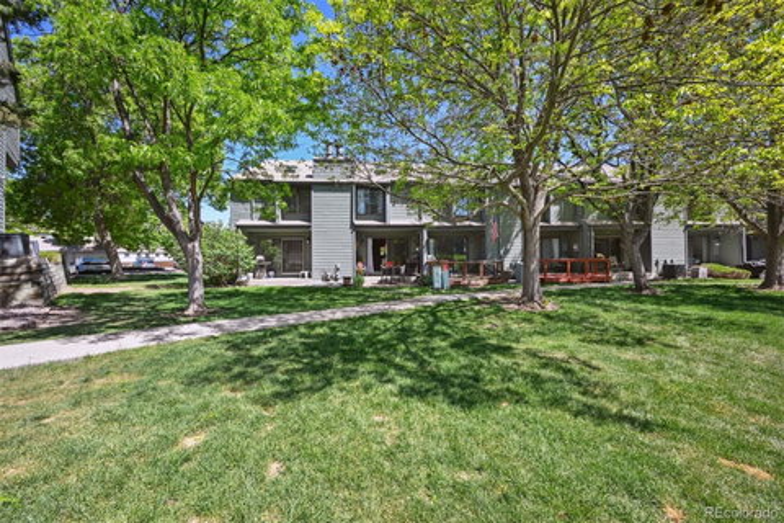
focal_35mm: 14
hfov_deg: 104.3
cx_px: 392
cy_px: 262
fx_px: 305
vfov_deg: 81.2
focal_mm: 14
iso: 400
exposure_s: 1/320
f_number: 9
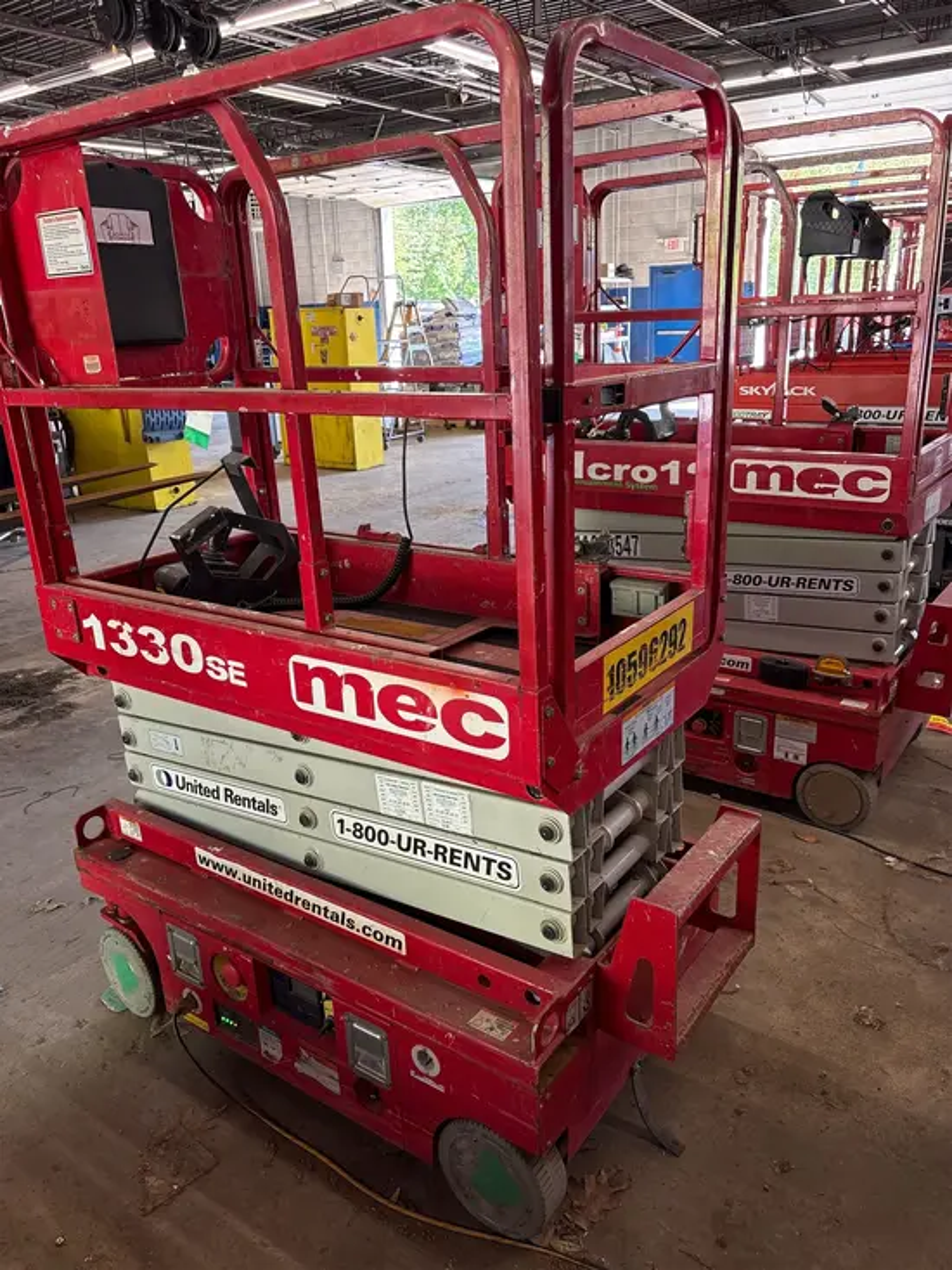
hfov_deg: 53.1
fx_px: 953
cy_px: 635
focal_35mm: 26
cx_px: 476
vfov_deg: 67.3
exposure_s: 1/70
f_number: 1.6
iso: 125
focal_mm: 5.96
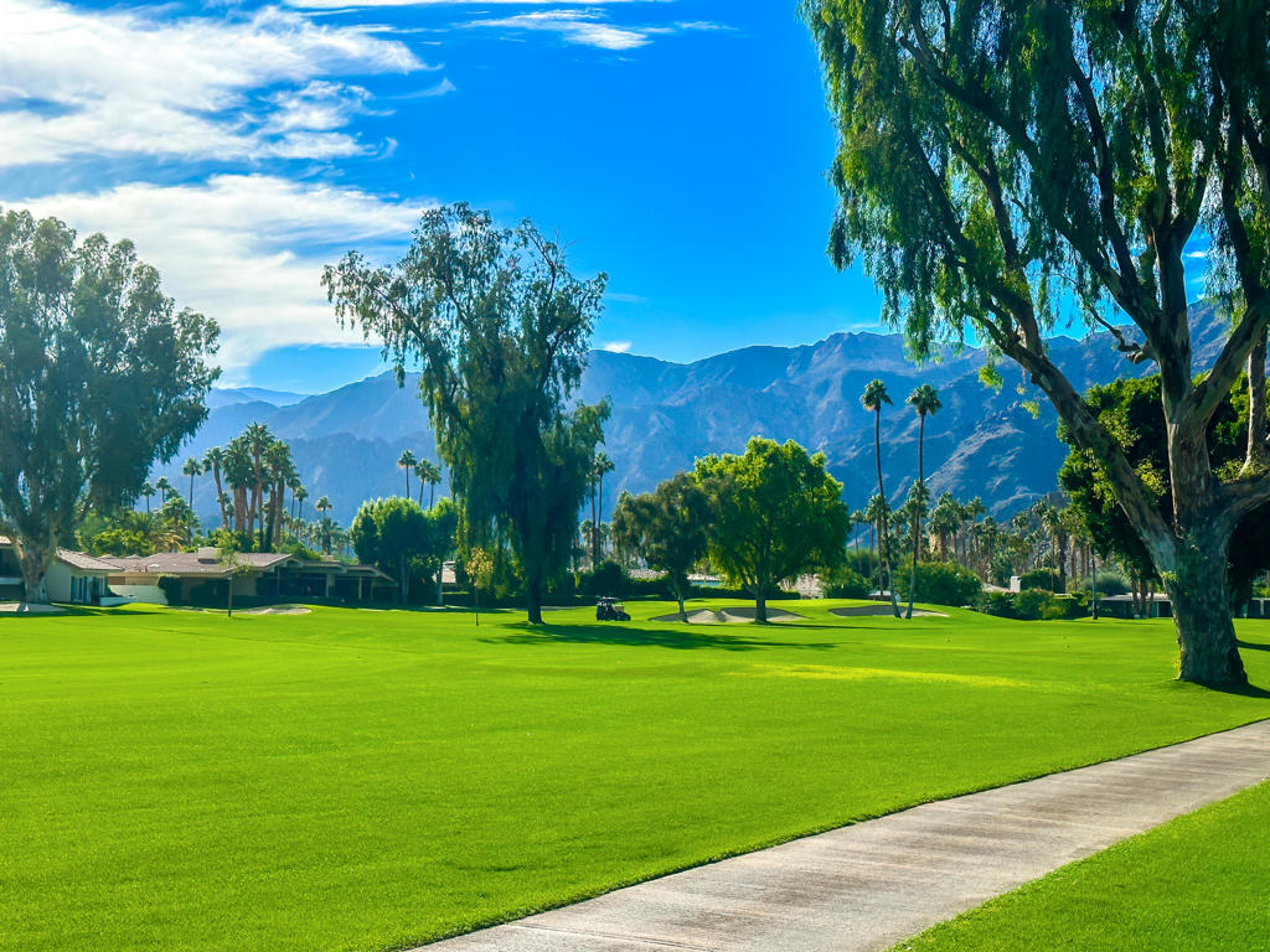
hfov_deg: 39.7
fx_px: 1761
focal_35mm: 48
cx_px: 635
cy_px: 476
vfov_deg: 30.3
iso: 64
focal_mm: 6.86
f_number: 1.8
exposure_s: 1/5600
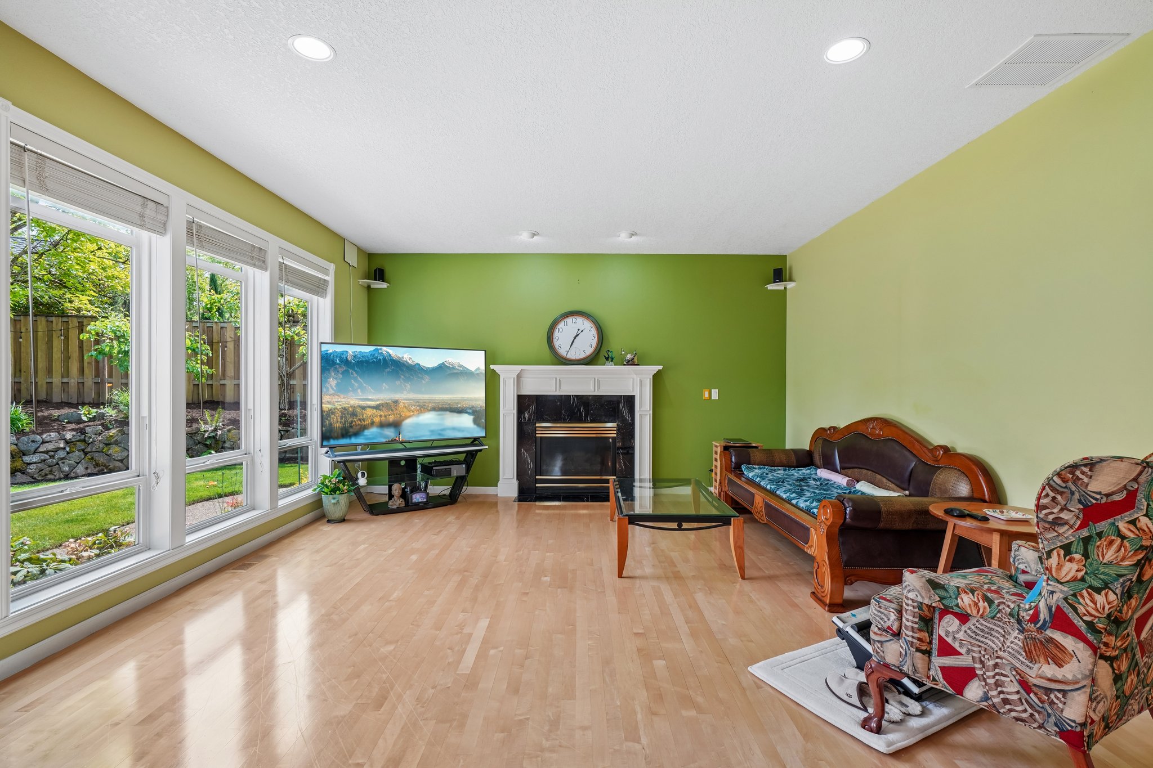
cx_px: 576
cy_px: 384
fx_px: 512
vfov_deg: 73.7
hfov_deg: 96.7
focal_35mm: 16
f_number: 8
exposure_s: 1/20
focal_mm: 16
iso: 400
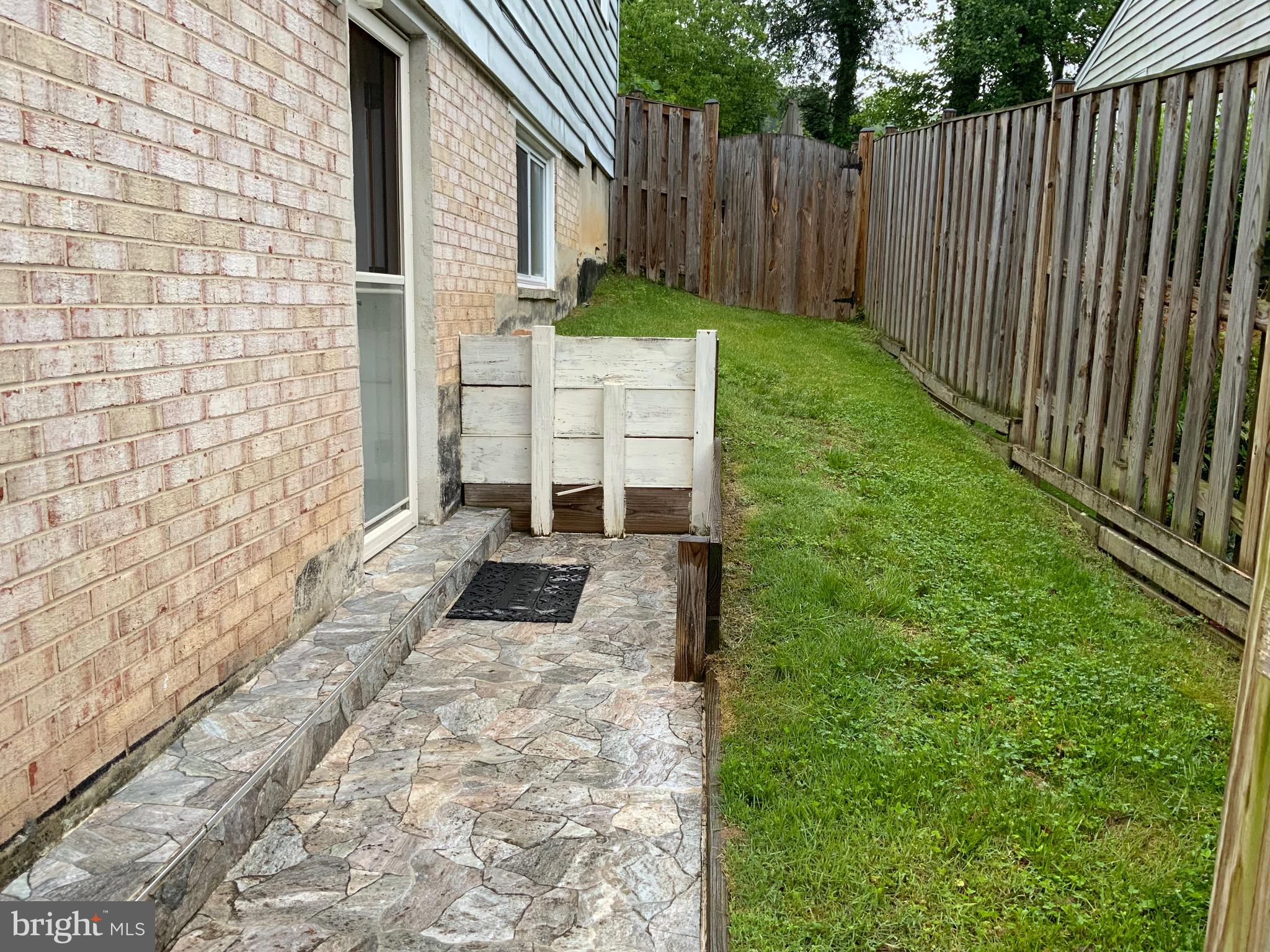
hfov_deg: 61.7
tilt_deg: -8.4
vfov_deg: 48.2
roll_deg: -1.1
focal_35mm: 29
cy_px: 476
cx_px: 635
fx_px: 1064
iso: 50
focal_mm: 3
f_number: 1.8
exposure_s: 1/122
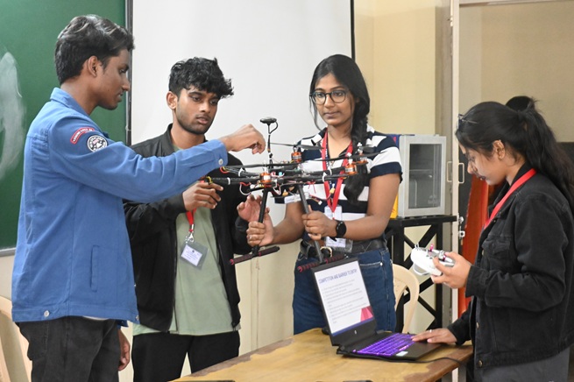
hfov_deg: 27.0
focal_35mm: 75
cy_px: 191
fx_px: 1195
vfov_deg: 18.2
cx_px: 287
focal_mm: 50
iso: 6400
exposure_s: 1/60
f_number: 4.5
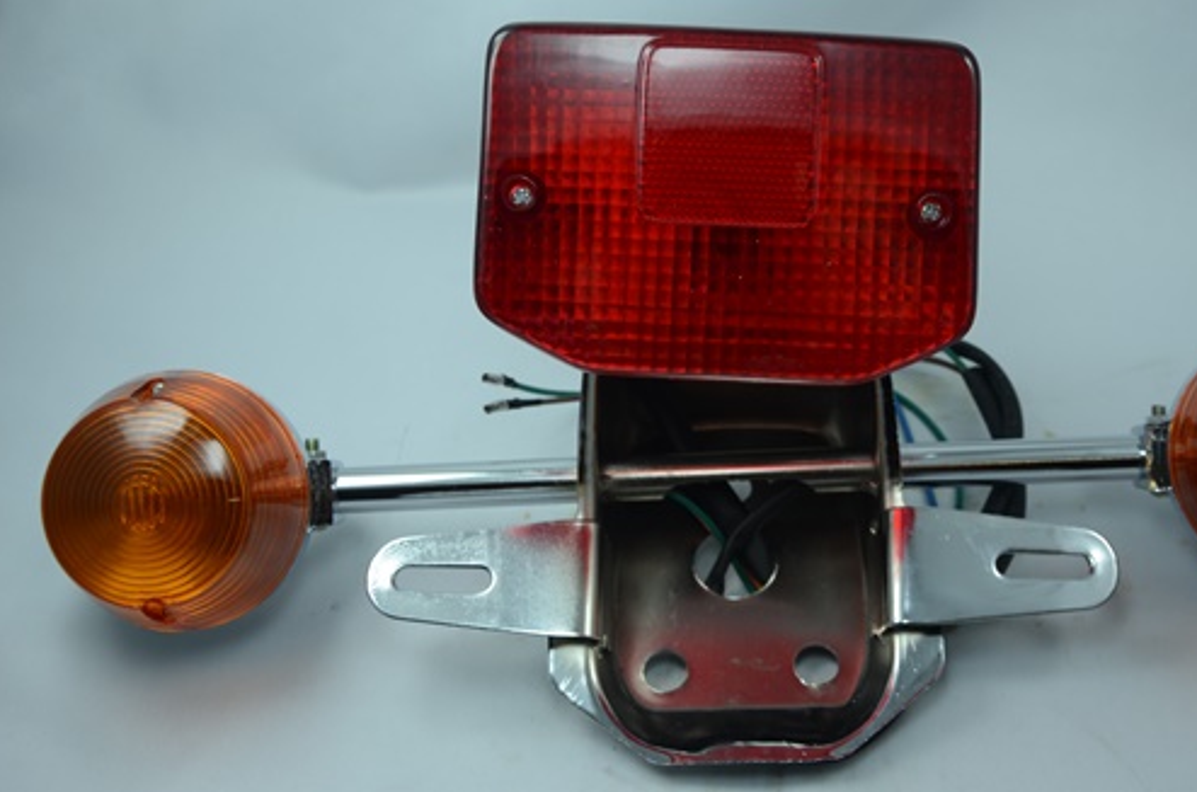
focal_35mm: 55
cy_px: 363
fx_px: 1825
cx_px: 720
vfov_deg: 24.5
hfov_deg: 36.2
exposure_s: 1/60
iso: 100
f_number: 7.1
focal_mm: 30
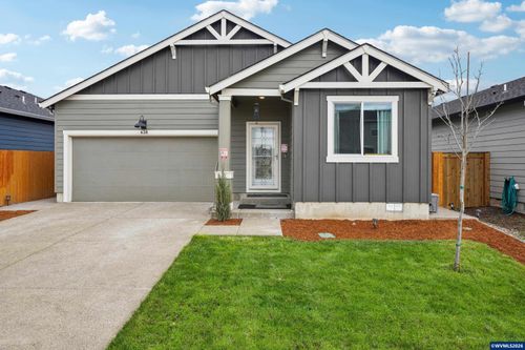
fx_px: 350
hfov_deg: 73.8
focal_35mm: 24
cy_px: 175
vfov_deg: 53.1
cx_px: 262
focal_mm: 24
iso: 400
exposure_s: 1/250
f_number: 8
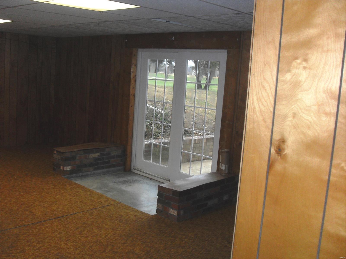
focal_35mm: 37
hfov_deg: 50.1
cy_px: 130
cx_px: 173
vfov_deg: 38.7
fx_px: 370
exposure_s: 1/45
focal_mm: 6.3
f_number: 2.8
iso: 100
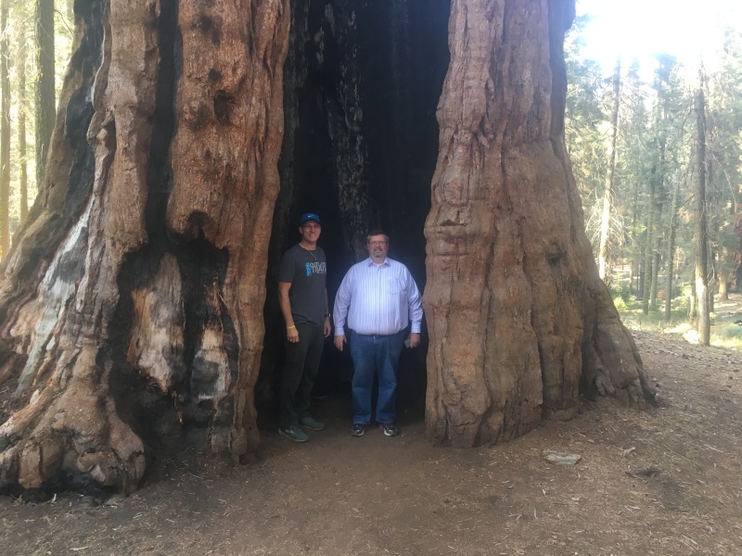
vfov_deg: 48.2
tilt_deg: -4.0
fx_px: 622
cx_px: 371
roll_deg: -0.6
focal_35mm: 29
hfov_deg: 61.7
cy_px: 278
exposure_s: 1/30
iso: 64
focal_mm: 4.15
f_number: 2.2
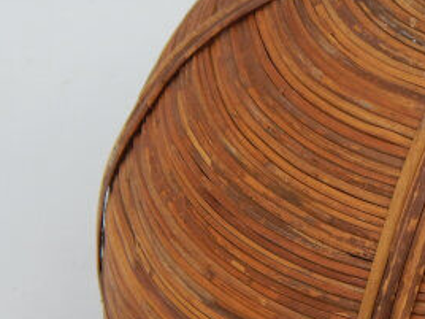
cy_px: 281
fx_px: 1793
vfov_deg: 10.1
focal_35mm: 146
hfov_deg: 13.1
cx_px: 542
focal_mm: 8.6
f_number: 3.7
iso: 125
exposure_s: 1/500
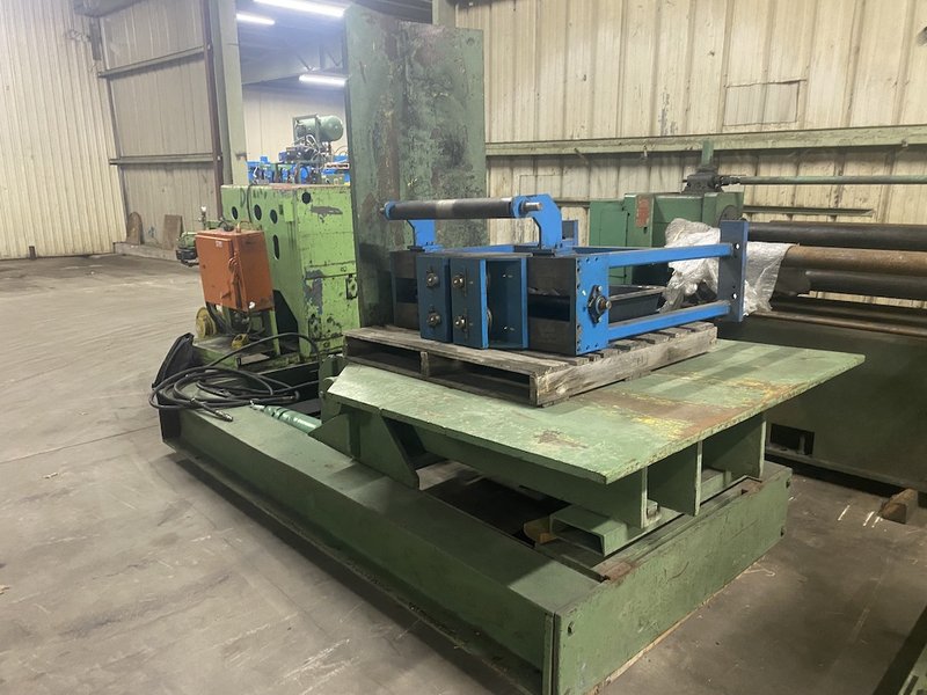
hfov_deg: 67.3
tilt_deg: -14.1
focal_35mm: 26
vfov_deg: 53.1
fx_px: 696
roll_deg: -0.1
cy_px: 348
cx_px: 464
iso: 500
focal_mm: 4.25
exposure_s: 1/30
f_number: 1.8
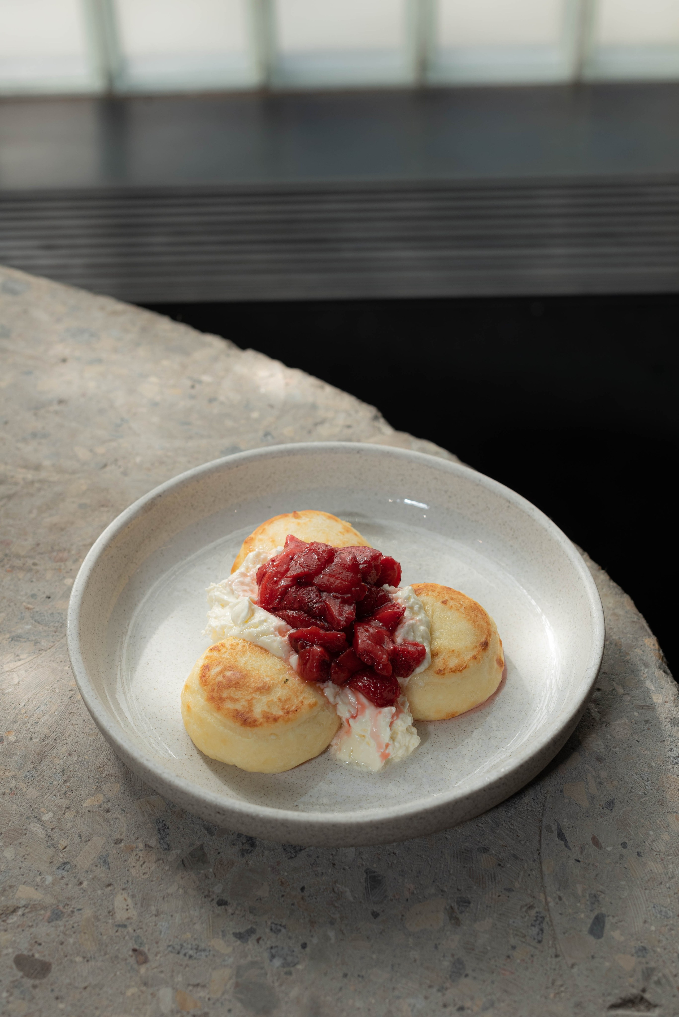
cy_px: 508
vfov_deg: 39.6
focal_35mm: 50
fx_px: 1413
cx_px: 340
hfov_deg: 27.0
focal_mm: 50
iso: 200
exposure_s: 1/125
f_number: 6.3
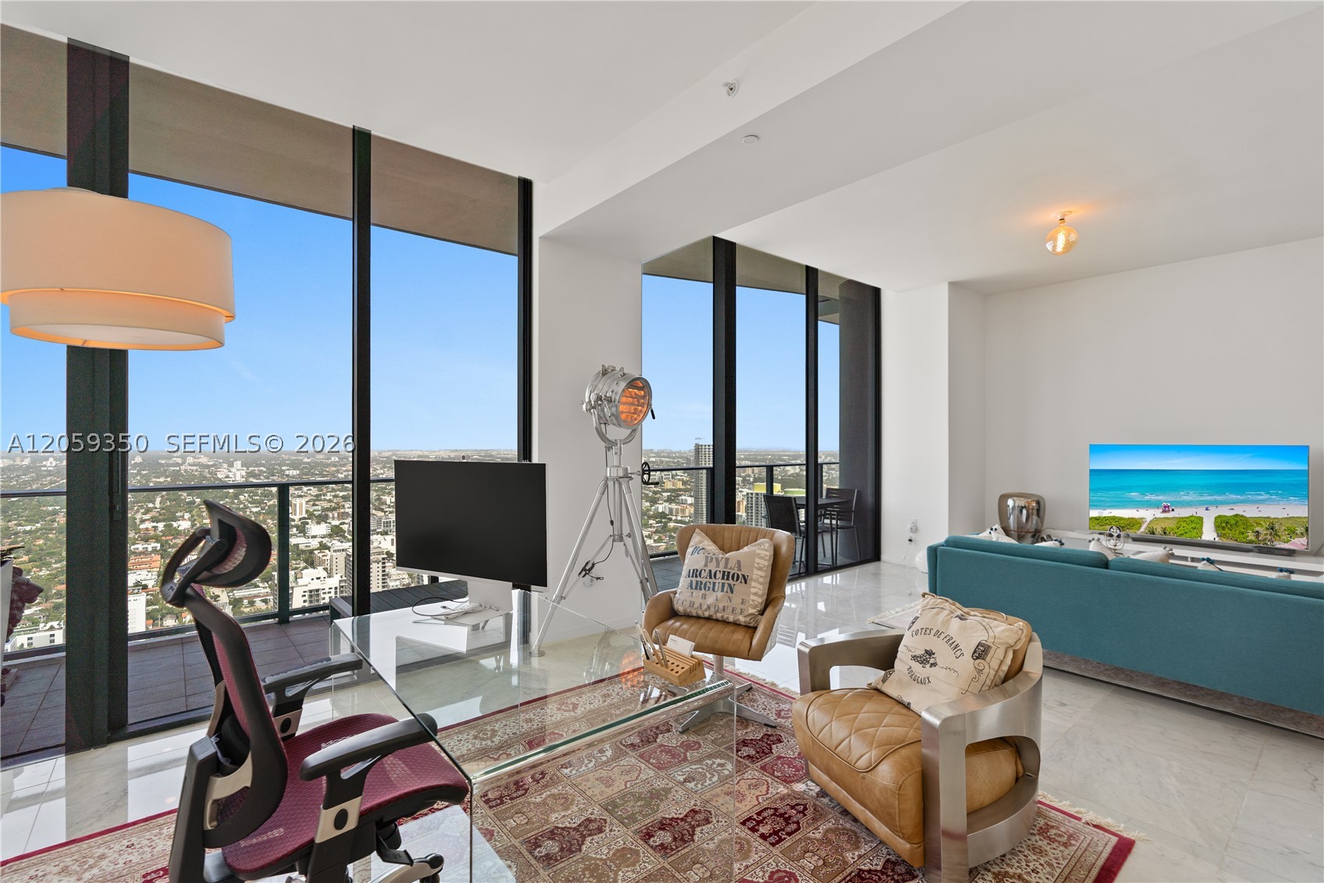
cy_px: 442
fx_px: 588
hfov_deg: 96.7
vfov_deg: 73.7
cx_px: 662
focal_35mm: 16
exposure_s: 1/25
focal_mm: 16
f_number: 4.5
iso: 160
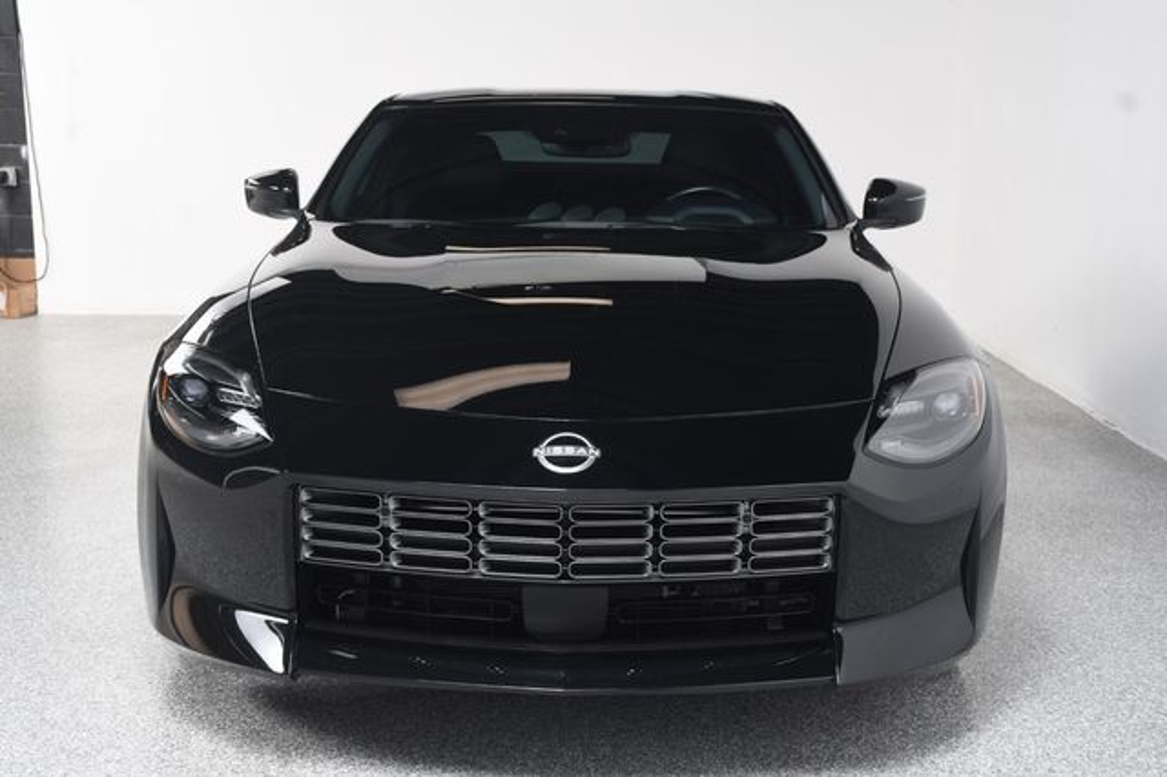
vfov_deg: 26.5
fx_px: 1652
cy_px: 388
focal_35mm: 51
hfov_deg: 38.9
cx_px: 584
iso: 100
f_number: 6.3
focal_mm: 34
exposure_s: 1/160
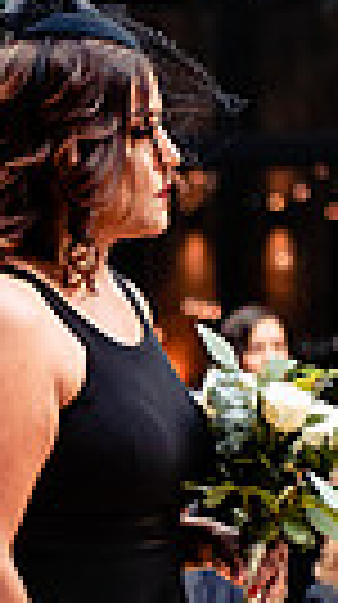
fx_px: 4510
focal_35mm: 282
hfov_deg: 4.3
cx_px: -72
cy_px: 371
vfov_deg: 7.7
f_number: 2.8
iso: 320
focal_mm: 62
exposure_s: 1/160
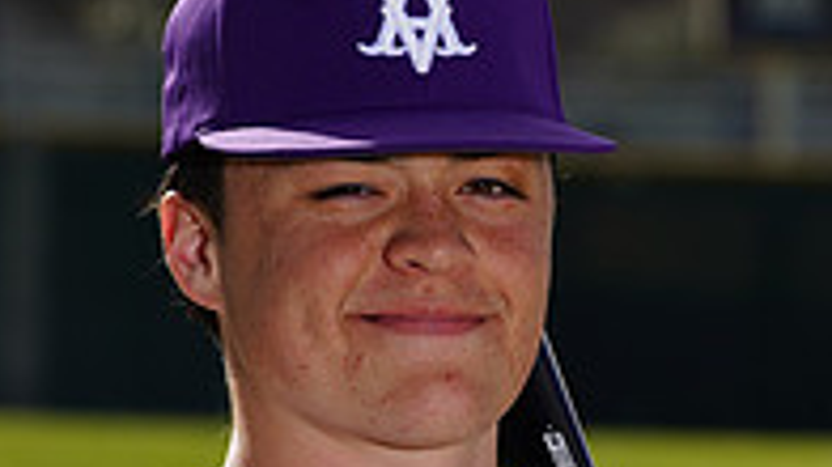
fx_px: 14729
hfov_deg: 3.2
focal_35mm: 668
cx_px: 605
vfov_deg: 1.8
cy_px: 773
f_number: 10
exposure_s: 1/250
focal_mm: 215
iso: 100
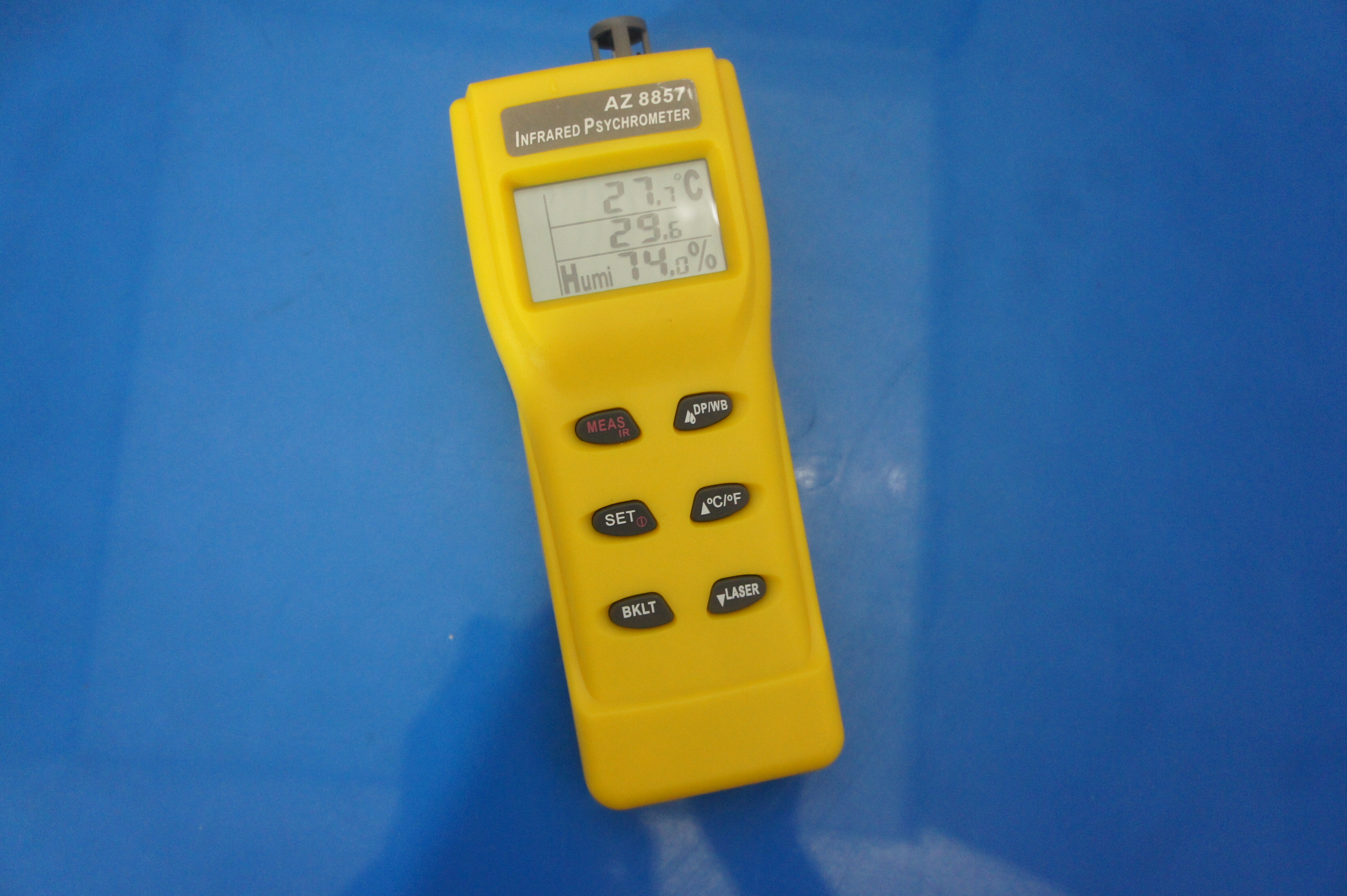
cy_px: 448
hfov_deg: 59.5
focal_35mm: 32
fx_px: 1178
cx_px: 674
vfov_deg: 41.6
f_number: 4
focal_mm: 21
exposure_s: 1/10
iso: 1600
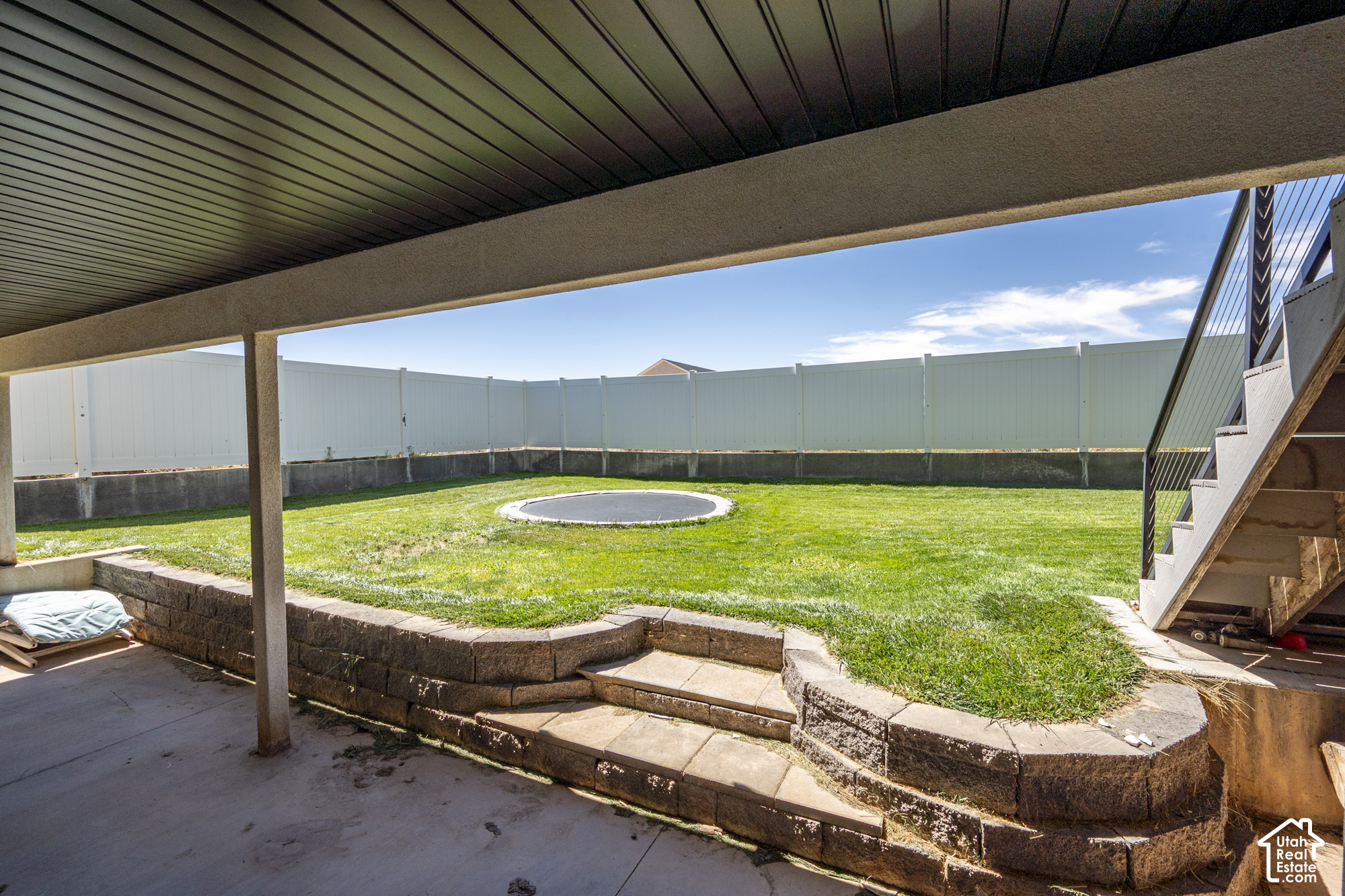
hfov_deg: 100.4
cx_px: 672
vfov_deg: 77.3
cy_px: 448
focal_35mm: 15
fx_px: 560
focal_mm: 15
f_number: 13
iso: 200
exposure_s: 1/200
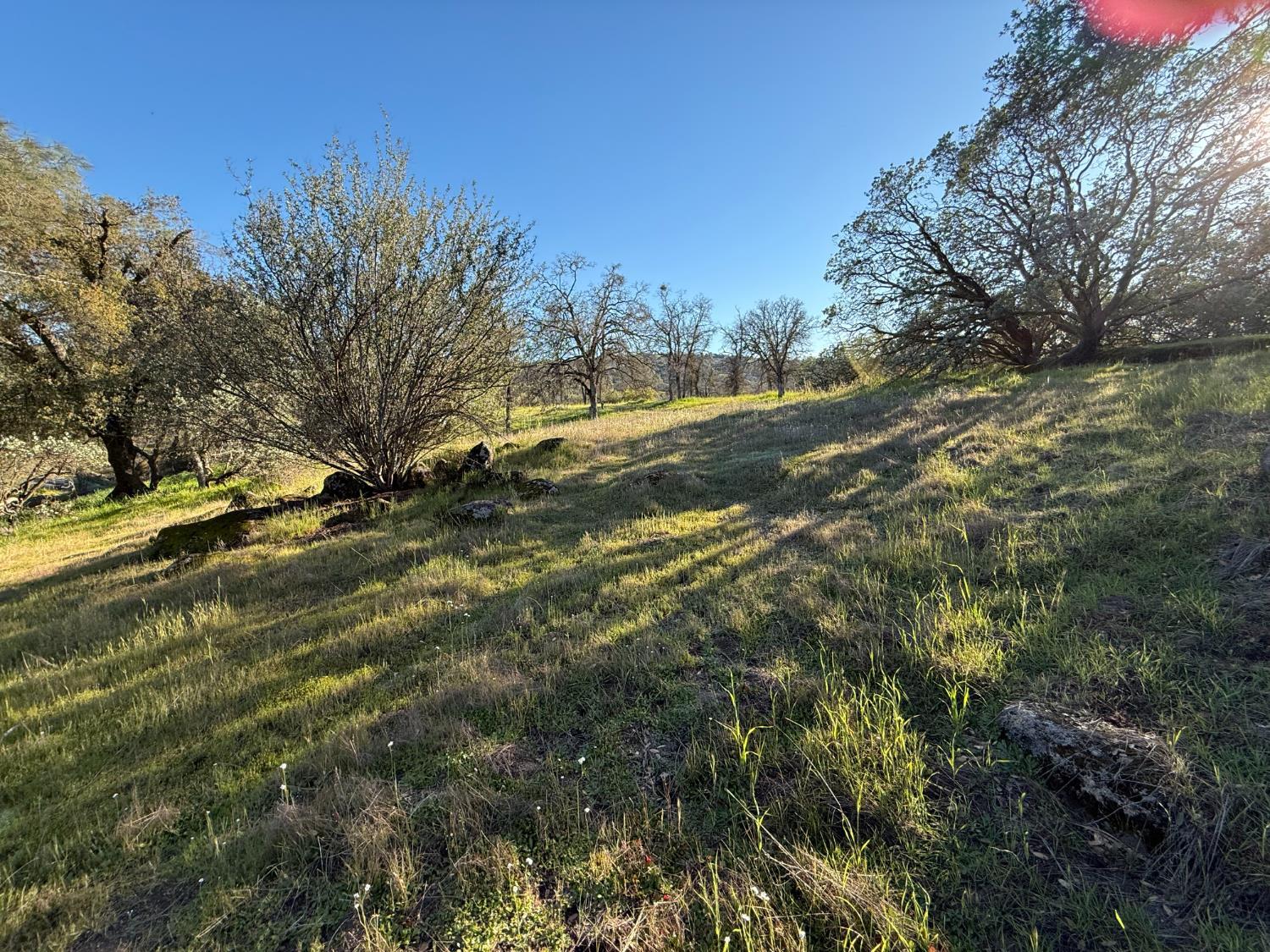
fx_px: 514
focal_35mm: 14
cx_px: 635
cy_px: 476
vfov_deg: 85.7
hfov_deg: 102.1
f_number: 2.2
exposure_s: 1/506
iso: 64
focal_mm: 2.22
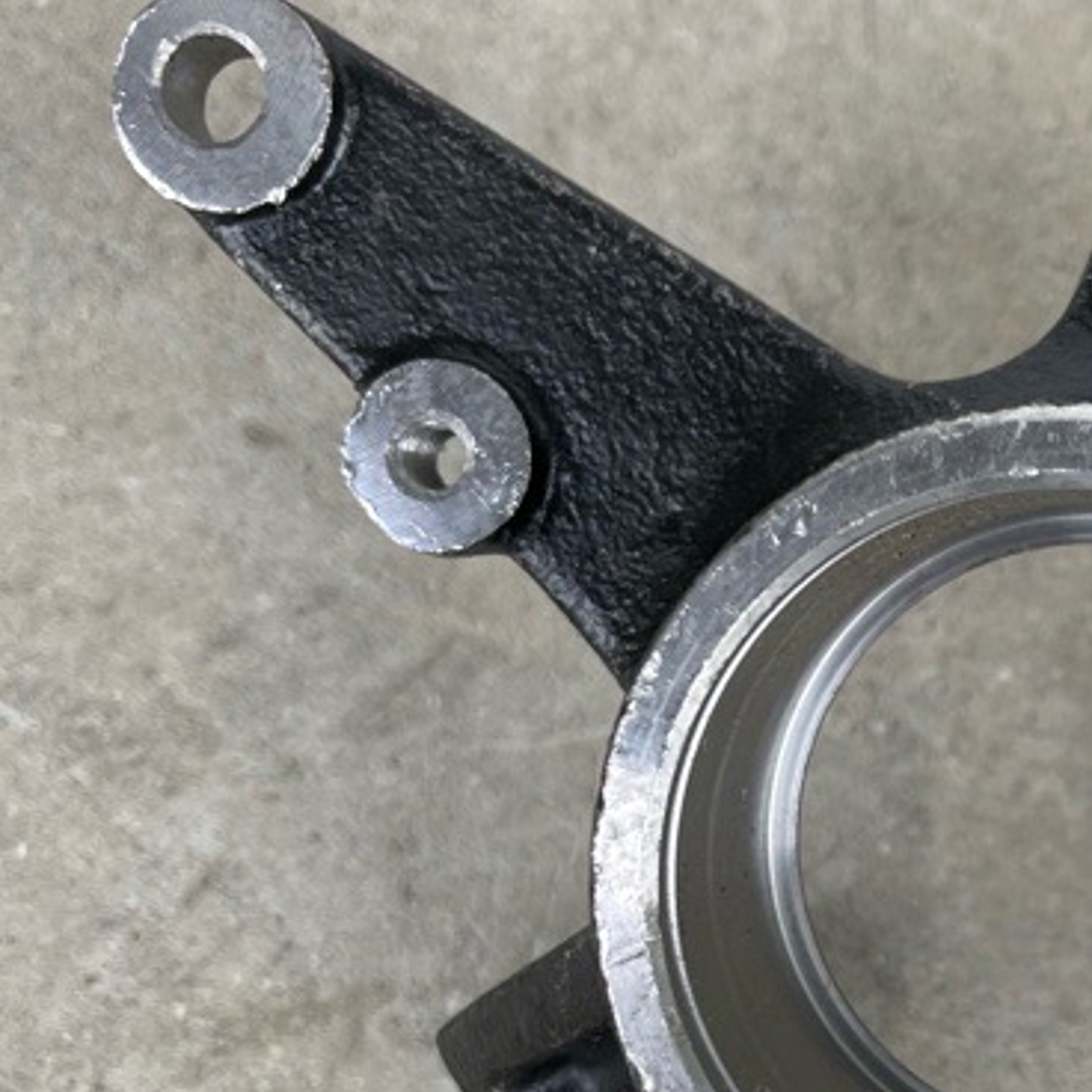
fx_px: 2284
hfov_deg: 25.5
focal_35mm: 64
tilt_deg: -73.1
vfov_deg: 26.4
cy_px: 855
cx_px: 1107
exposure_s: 1/311
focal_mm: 5.1
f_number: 1.6
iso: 32
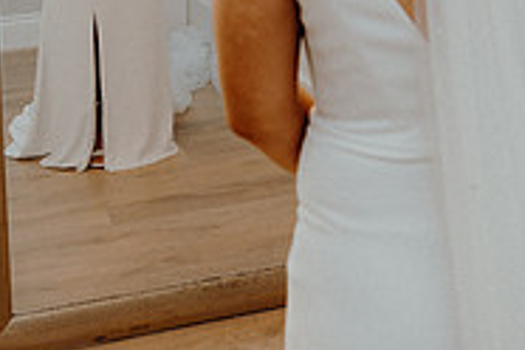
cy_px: -134
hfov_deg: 26.9
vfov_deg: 16.9
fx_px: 1094
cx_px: 316
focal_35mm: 75
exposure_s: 1/160
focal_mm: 24
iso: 320
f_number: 3.5
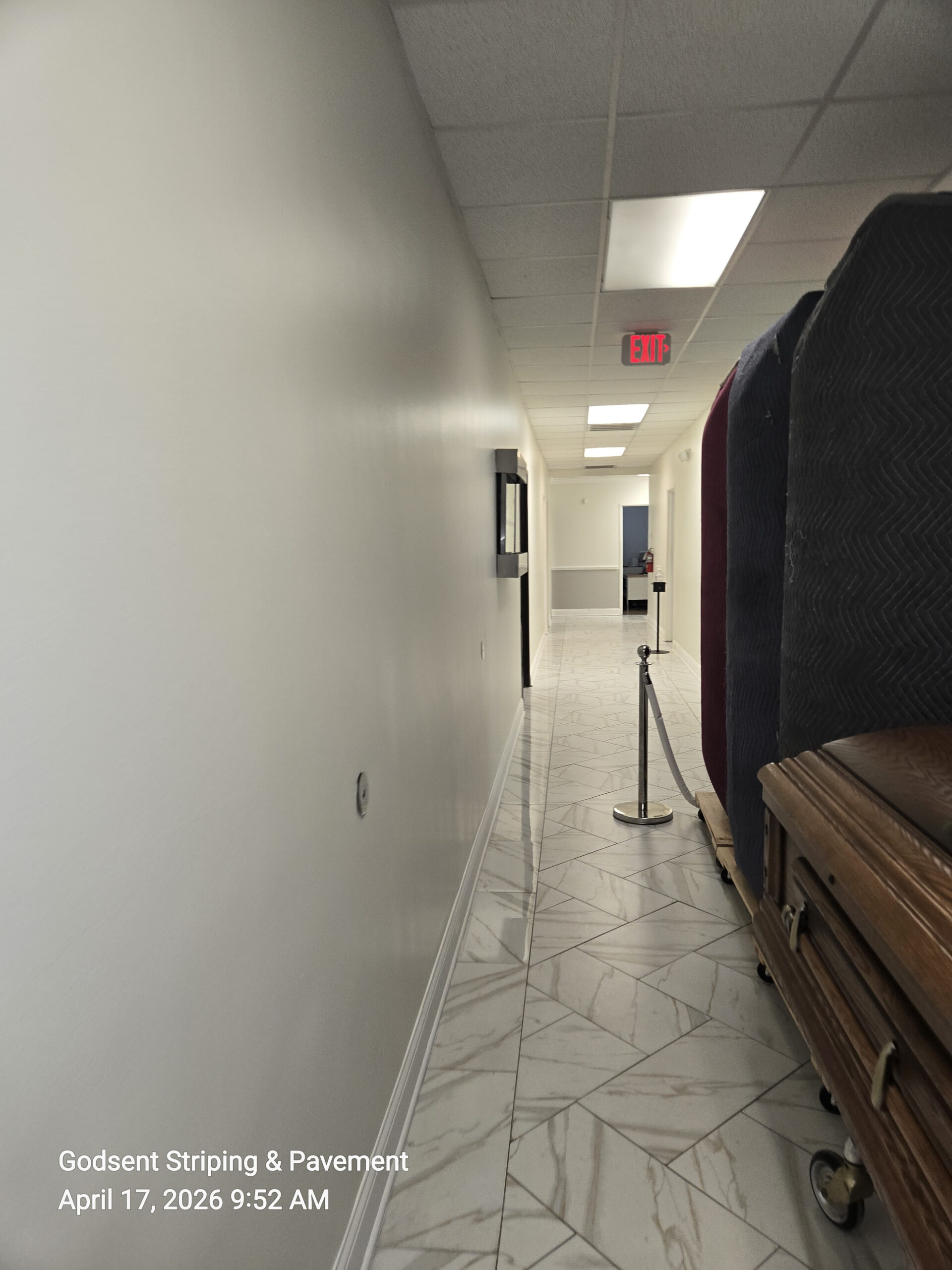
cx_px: 476
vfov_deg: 73.9
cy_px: 635
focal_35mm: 23
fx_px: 843
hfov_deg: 58.9
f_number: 1.8
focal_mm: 5.4
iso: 50
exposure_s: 1/60
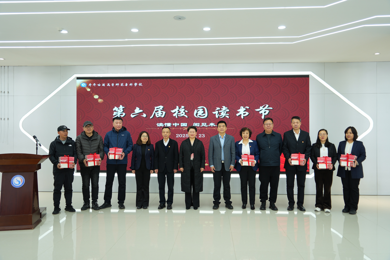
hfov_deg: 61.9
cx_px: 195
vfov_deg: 43.6
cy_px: 130
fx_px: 325
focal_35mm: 30
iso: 200
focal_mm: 30
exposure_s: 1/30
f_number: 4
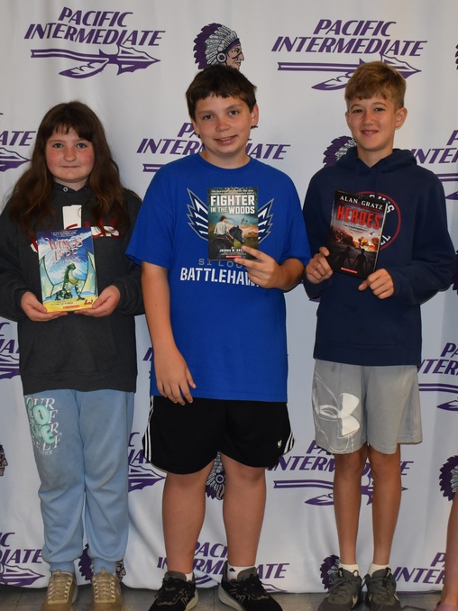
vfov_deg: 31.7
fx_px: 1077
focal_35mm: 61
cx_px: 230
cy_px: 306
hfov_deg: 24.0
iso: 800
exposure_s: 1/100
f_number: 4.2
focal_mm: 28
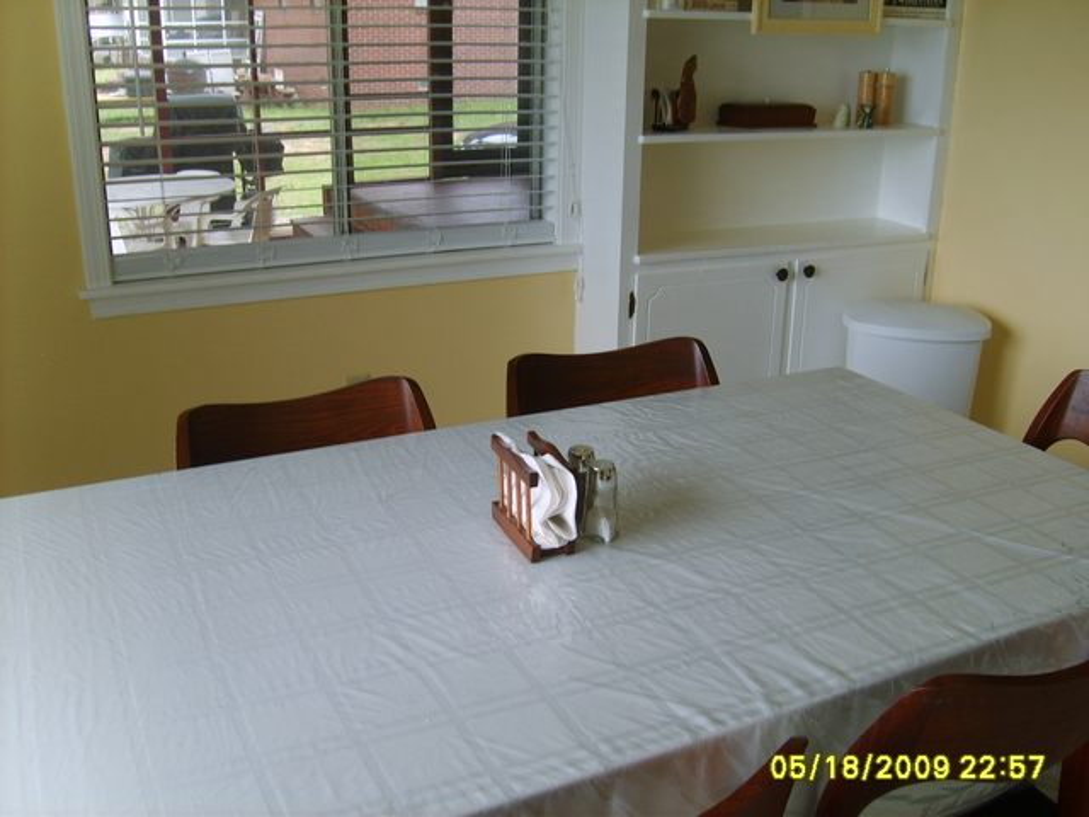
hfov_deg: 52.6
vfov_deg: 40.7
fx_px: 1101
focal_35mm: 35
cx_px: 544
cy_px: 408
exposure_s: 1/45
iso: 50
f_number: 2.8
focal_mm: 5.8
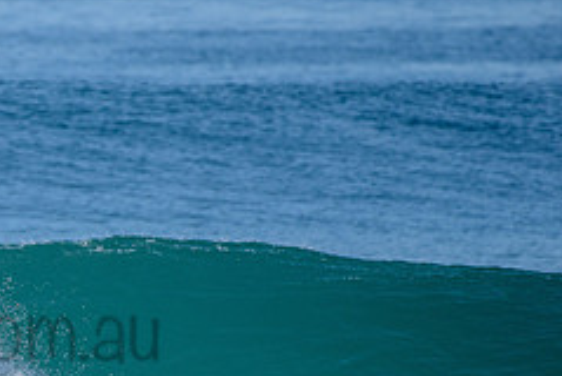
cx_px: -89
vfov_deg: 1.1
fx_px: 18944
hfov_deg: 1.7
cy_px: 307
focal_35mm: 1212
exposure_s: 1/2500
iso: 250
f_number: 5.6
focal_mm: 500
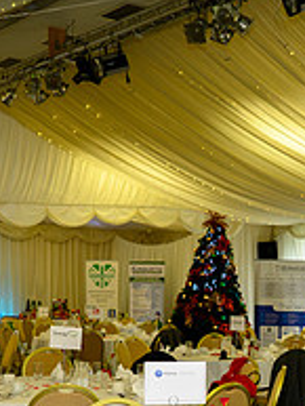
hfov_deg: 18.5
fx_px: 904
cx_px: 325
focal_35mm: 77
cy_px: 316
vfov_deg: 25.0
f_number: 4
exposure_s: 1/160
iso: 2200
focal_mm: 24
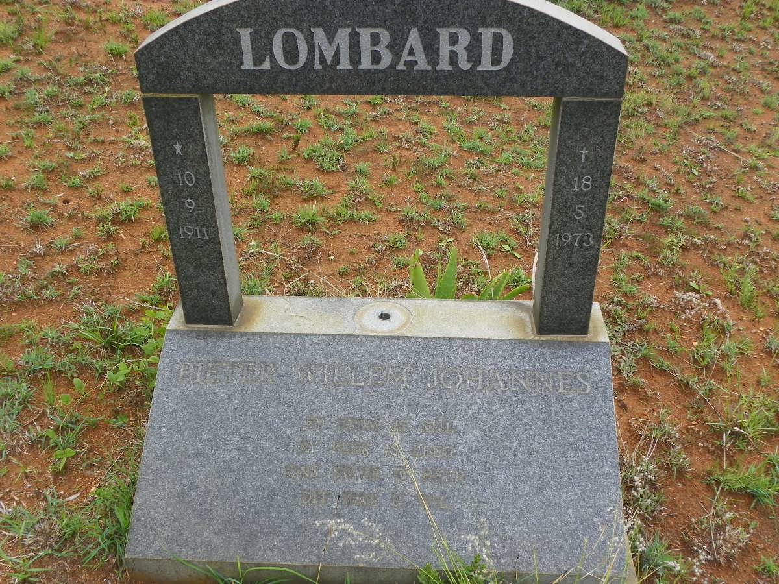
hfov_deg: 50.1
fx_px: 833
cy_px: 292
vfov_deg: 38.7
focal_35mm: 37
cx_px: 390
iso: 64
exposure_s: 1/160
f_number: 4.5
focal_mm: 6.6
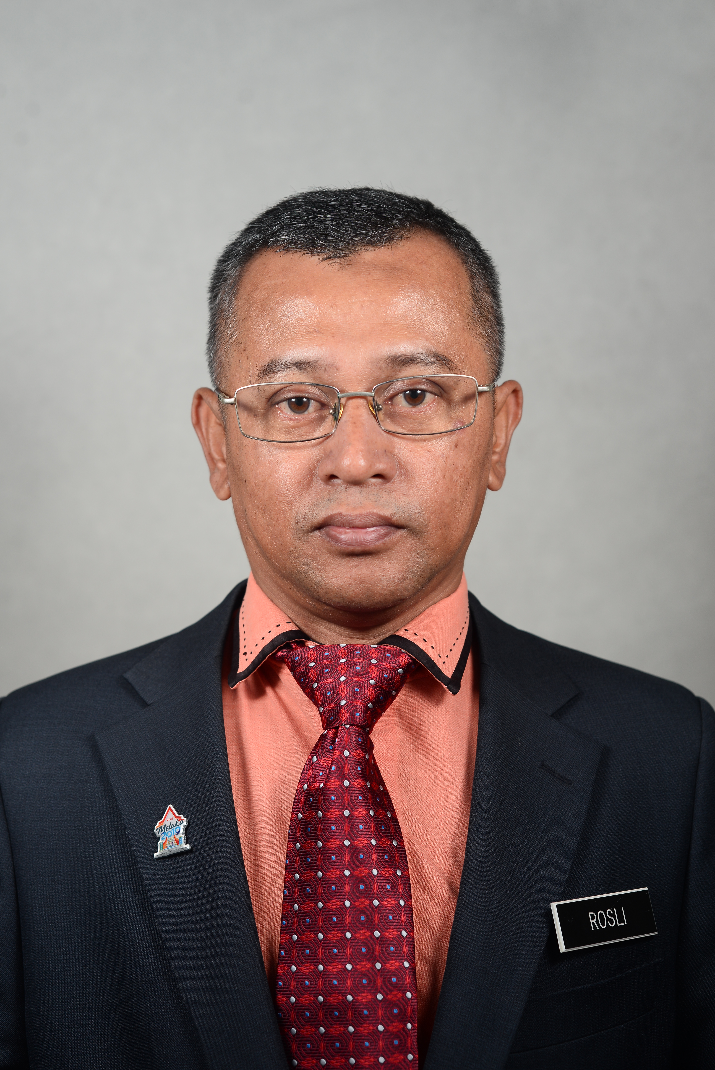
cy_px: 535
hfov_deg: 27.0
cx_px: 358
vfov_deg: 39.6
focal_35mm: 50
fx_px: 1488
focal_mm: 50
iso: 250
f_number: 5.6
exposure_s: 1/200
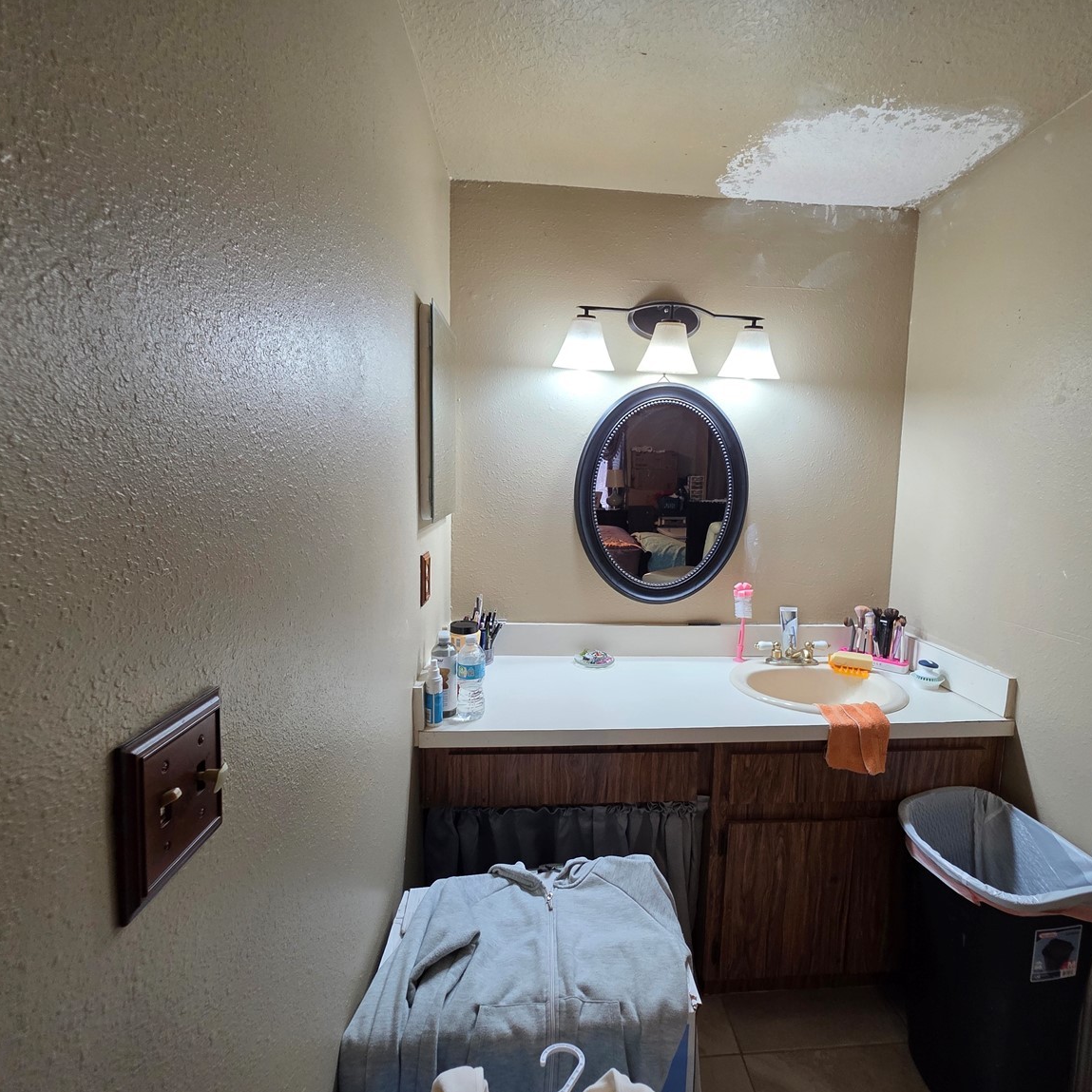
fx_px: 571
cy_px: 551
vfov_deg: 87.4
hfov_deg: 87.1
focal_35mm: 16
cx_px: 603
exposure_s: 1/120
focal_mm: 2.2
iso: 200
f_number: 1.9
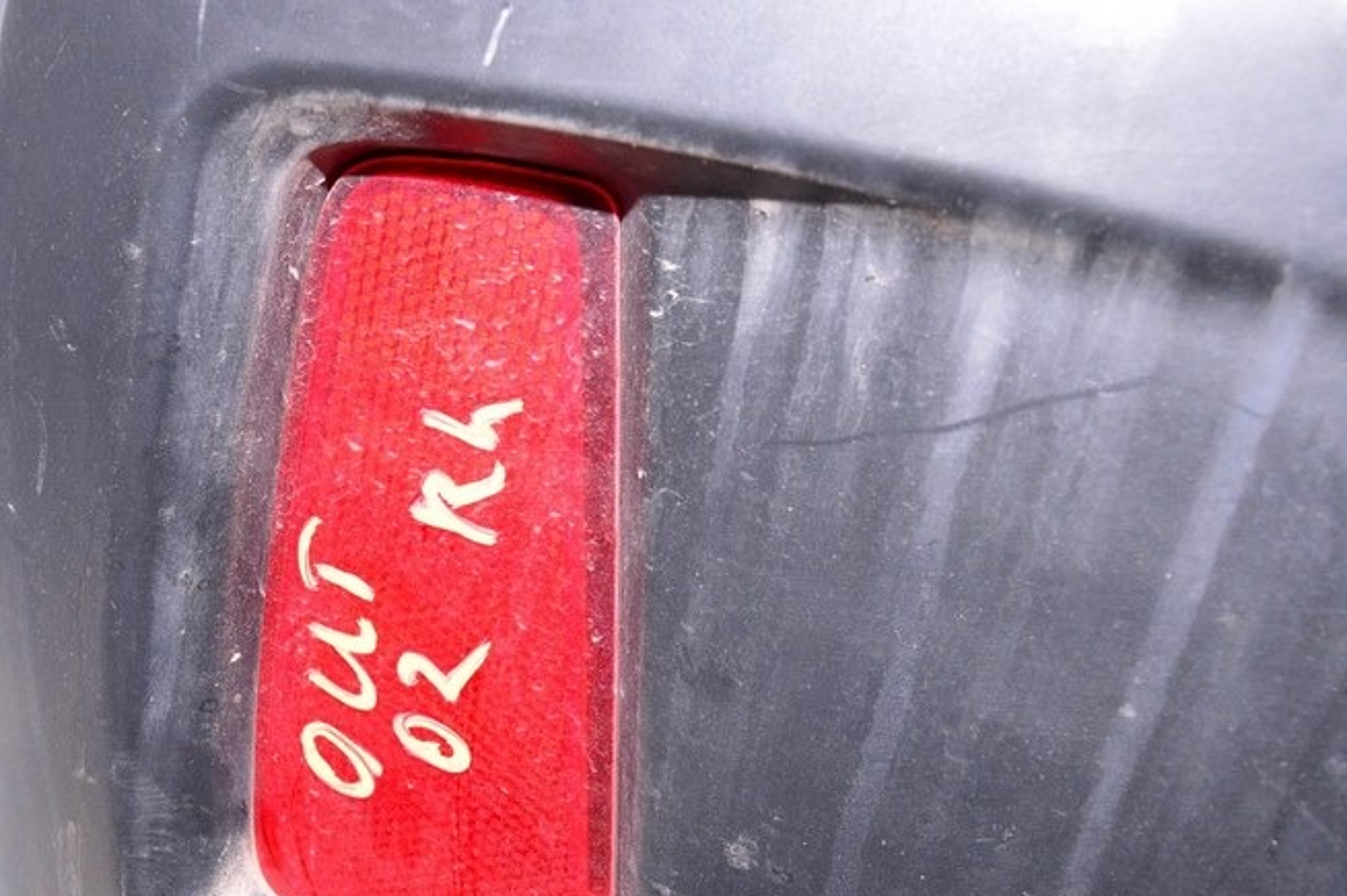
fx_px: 1757
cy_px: 502
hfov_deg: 41.4
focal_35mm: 47
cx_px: 441
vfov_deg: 28.6
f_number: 8
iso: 1600
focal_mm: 20
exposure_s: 1/160
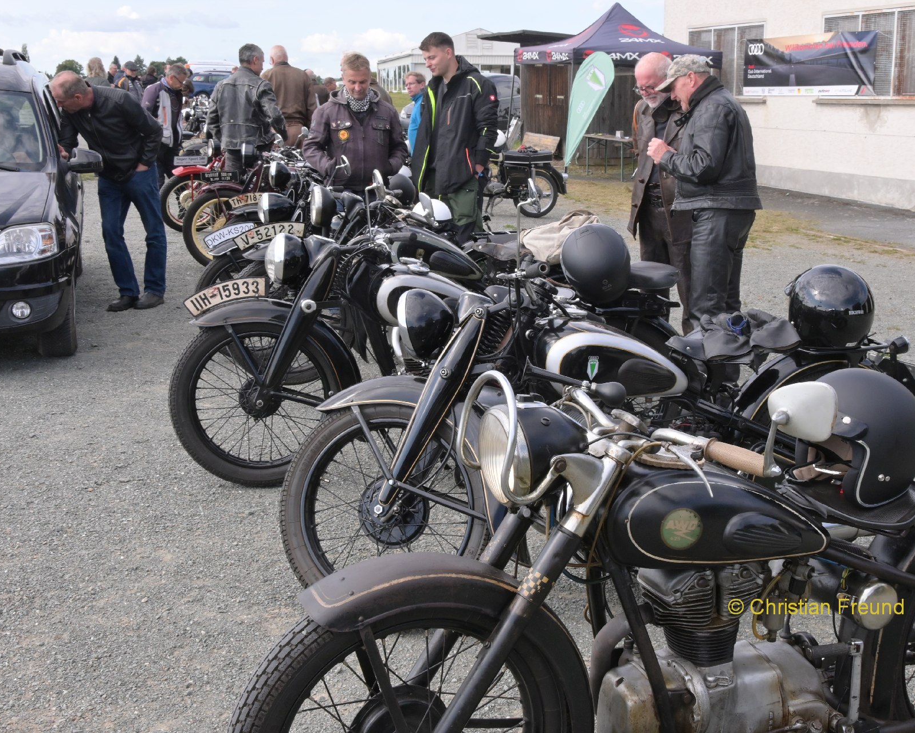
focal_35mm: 44
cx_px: 527
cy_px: 366
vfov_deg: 34.2
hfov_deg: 41.9
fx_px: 1192
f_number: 14
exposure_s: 1/200
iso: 500
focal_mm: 26
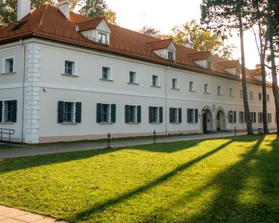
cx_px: 114
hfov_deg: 41.9
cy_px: 86
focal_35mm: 44
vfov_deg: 34.0
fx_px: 363
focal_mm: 20
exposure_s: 1/1600
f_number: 4
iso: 200
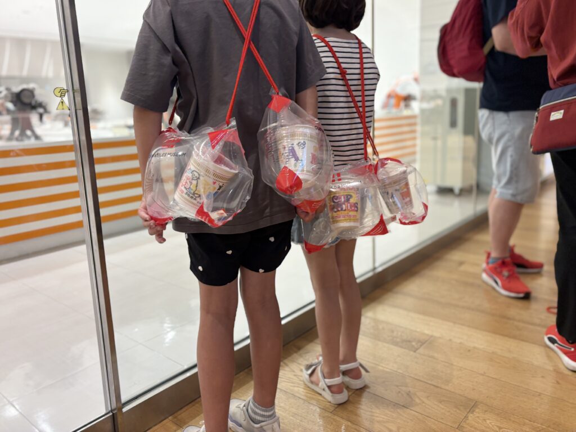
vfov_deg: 53.1
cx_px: 288
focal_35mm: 26
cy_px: 216
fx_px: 433
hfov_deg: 67.3
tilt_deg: -10.9
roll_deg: +4.1
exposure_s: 1/100
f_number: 1.6
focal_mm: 5.96
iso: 100
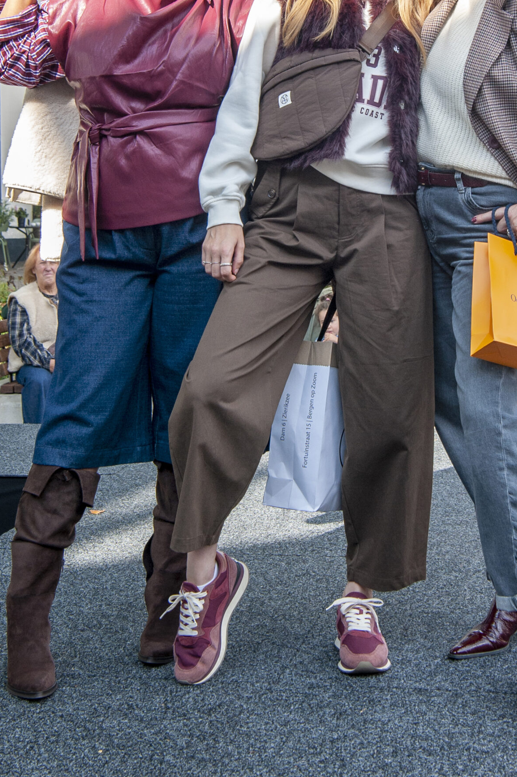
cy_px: 218
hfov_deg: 24.6
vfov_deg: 35.6
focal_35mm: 55
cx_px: 299
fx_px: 1186
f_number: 8
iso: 500
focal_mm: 38
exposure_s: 1/250
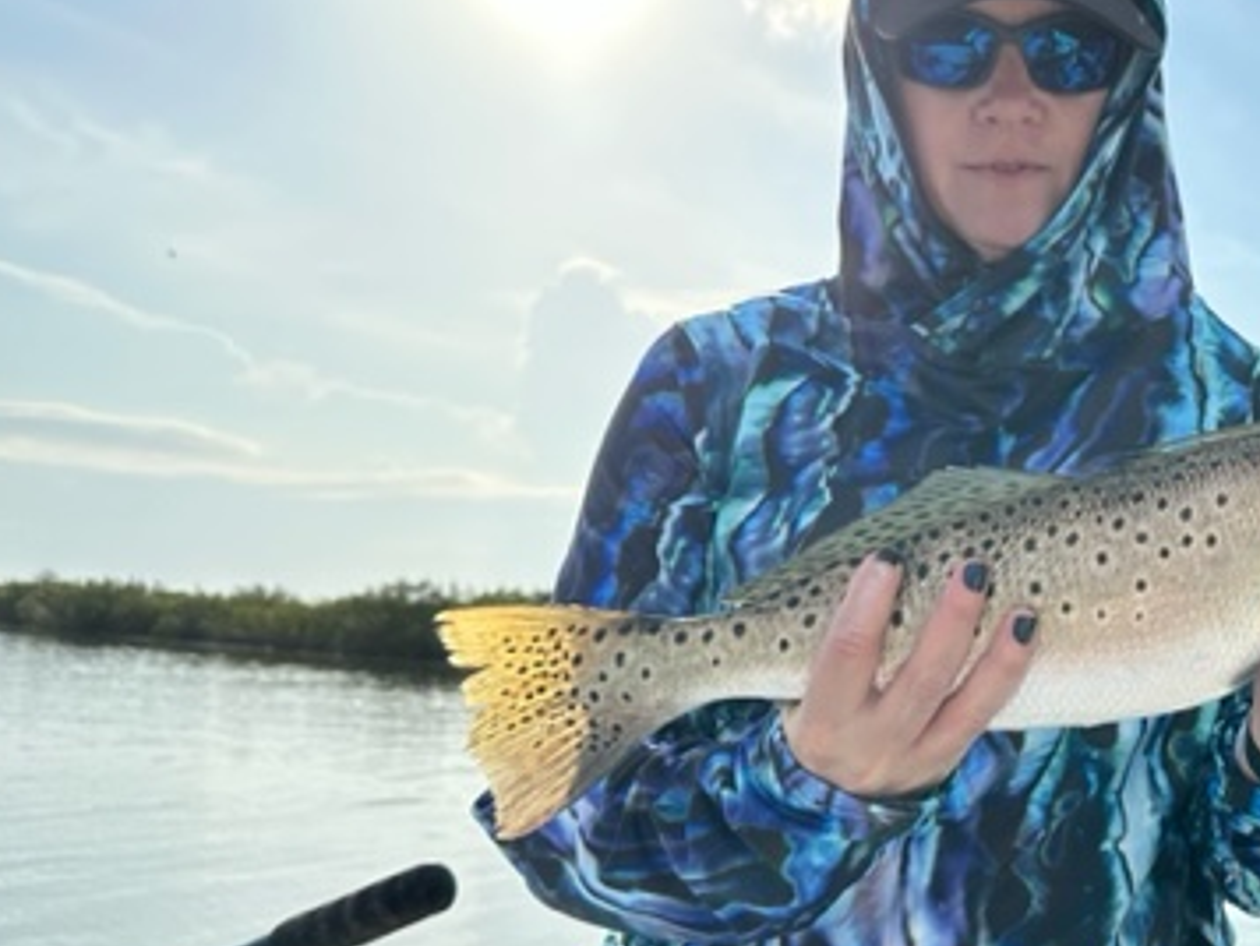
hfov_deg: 41.2
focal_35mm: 43
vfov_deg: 33.6
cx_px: 1080
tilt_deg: +4.1
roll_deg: -3.2
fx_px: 1566
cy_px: 540
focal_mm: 6.86
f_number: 1.78
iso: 80
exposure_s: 1/7576
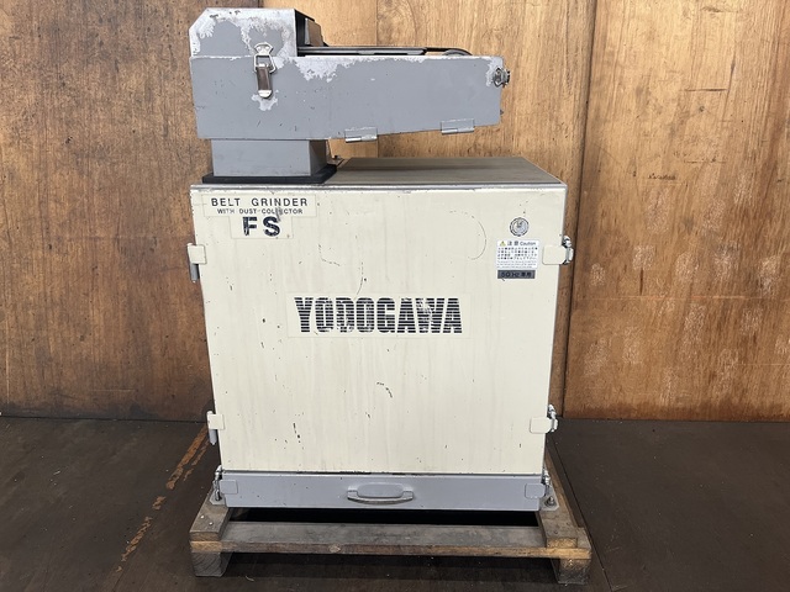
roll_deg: +1.4
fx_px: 593
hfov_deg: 67.3
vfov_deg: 53.1
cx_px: 395
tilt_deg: -18.6
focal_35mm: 26
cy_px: 296
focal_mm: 5.1
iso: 125
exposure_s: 1/121
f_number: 1.6
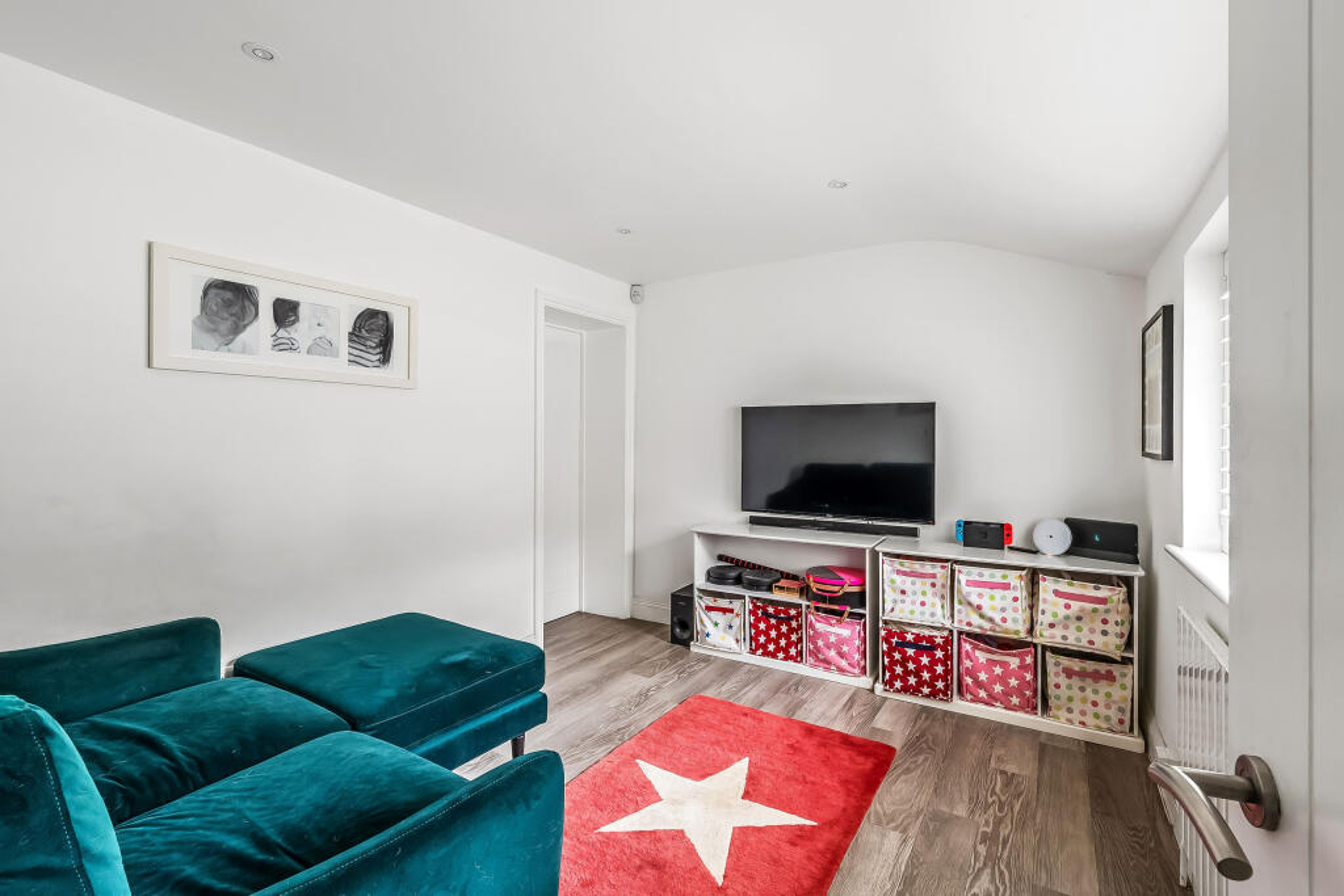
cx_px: 672
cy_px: 448
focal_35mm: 16
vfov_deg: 72.1
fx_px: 616
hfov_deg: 95.0
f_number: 14
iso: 250
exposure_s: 1/3
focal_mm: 16.5
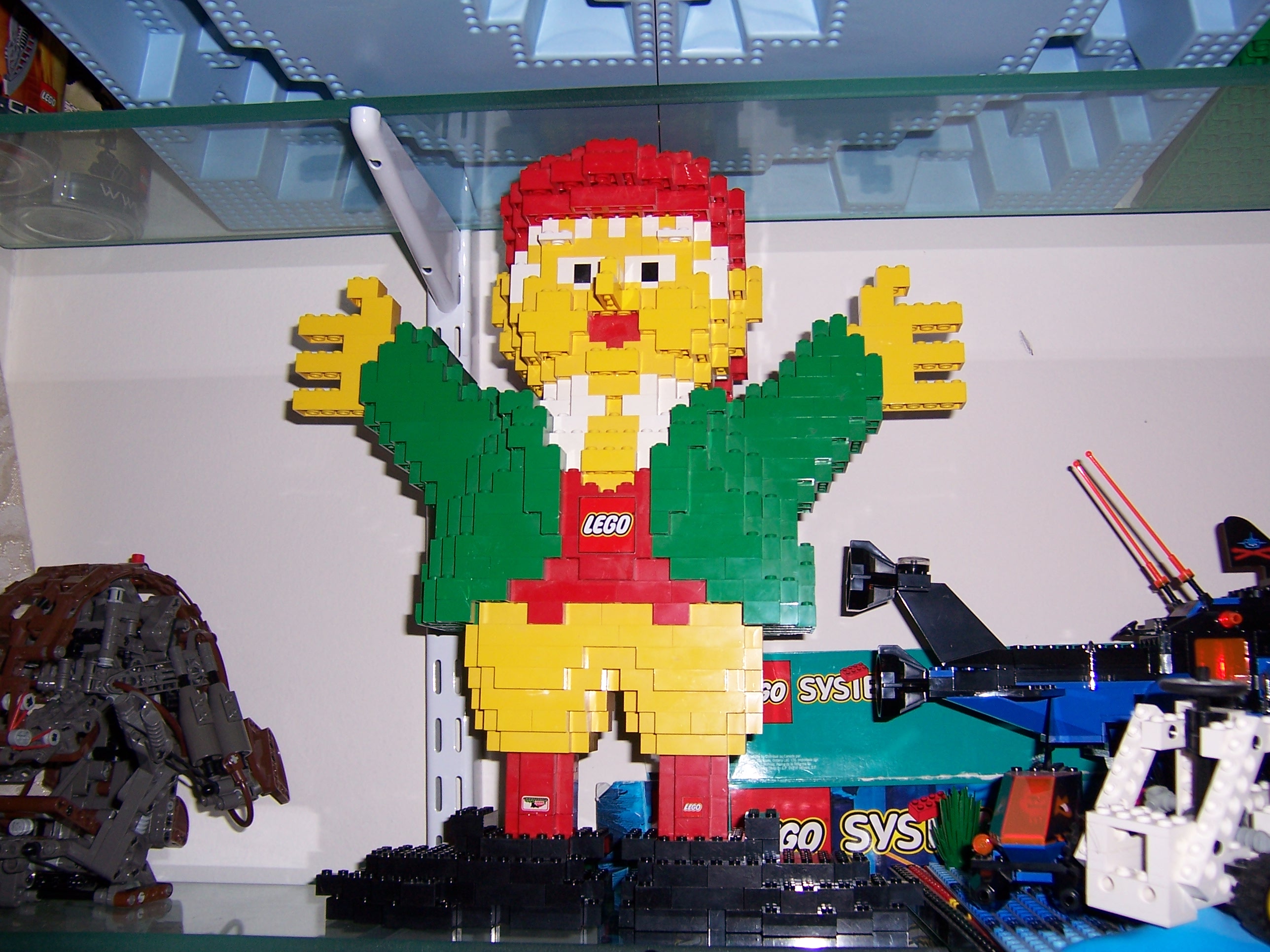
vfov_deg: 42.9
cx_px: 635
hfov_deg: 55.4
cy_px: 476
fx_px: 1211
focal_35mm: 33
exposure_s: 1/60
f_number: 2.8
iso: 80
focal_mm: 5.5
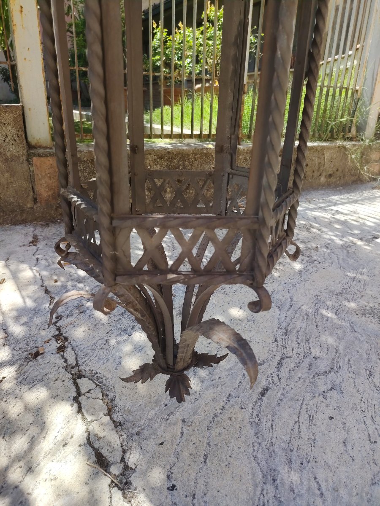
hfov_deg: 56.8
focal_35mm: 24
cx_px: 190
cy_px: 253
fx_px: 351
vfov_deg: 71.6
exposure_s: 1/334
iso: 100
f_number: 1.75
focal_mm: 5.25
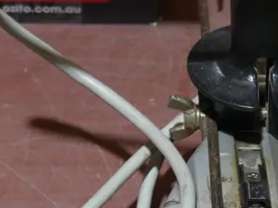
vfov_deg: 10.3
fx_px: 1140
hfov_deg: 13.8
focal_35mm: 142
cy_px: 247
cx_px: 222
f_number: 4.6
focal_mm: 21
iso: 400
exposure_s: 1/60
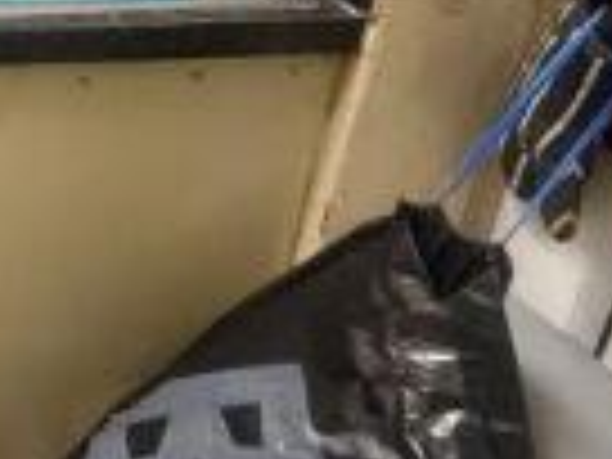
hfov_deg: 24.7
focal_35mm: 60
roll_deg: +1.4
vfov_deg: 22.9
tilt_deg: -23.3
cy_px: -56
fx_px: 1061
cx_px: -313
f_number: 2.2
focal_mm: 2.22
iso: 320
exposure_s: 1/100
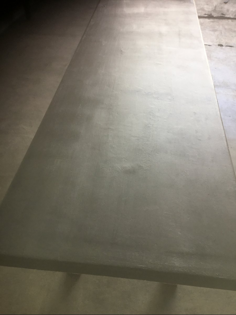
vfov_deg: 58.4
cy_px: 158
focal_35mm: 31
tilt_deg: -43.9
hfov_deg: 45.4
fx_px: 282
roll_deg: -1.1
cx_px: 118
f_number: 2.4
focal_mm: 3.3
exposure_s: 1/50
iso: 32
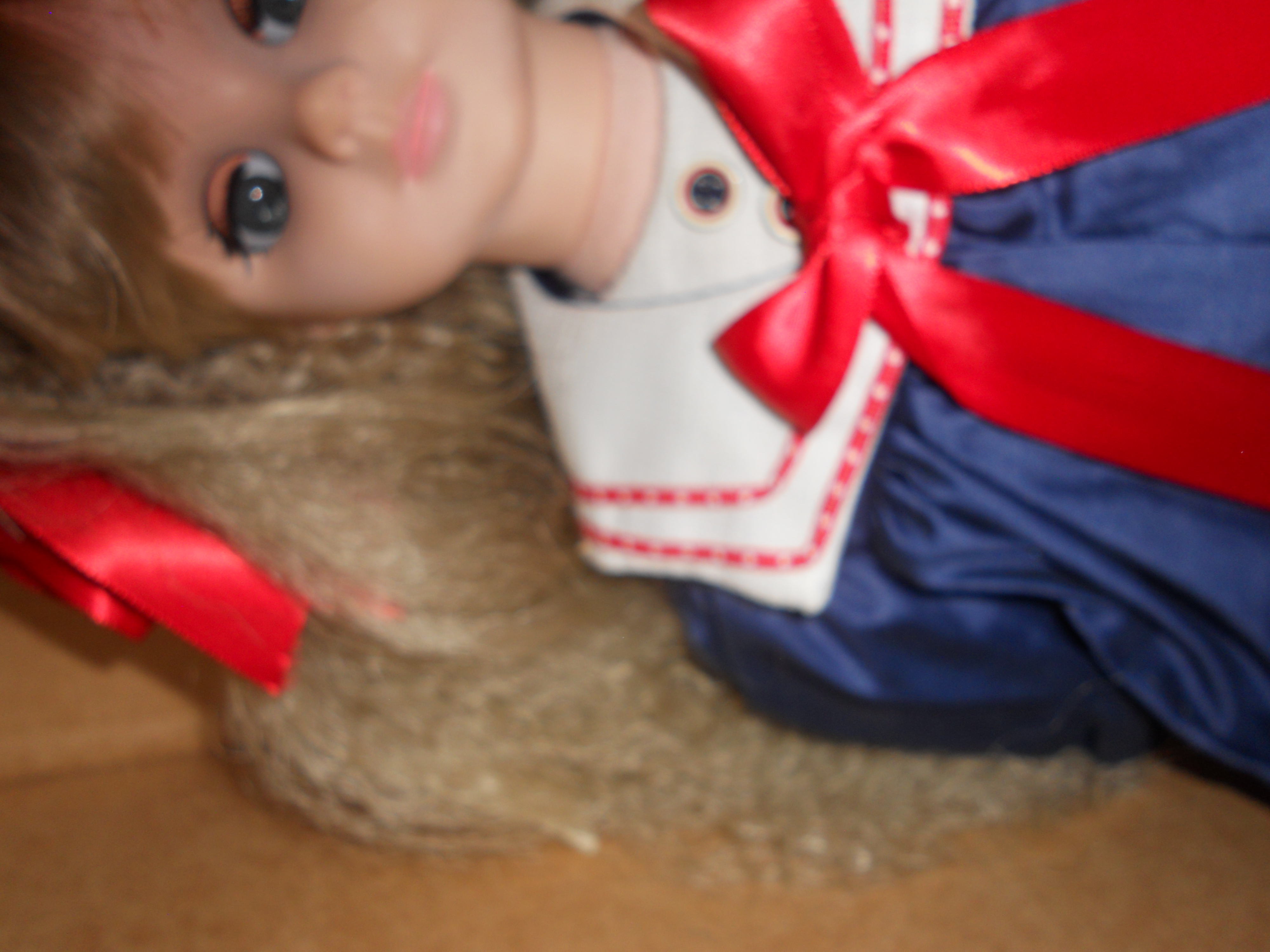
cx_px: 635
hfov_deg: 56.8
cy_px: 476
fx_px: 1174
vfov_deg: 44.2
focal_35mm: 32
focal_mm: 5.8
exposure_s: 1/25
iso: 80
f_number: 8.8
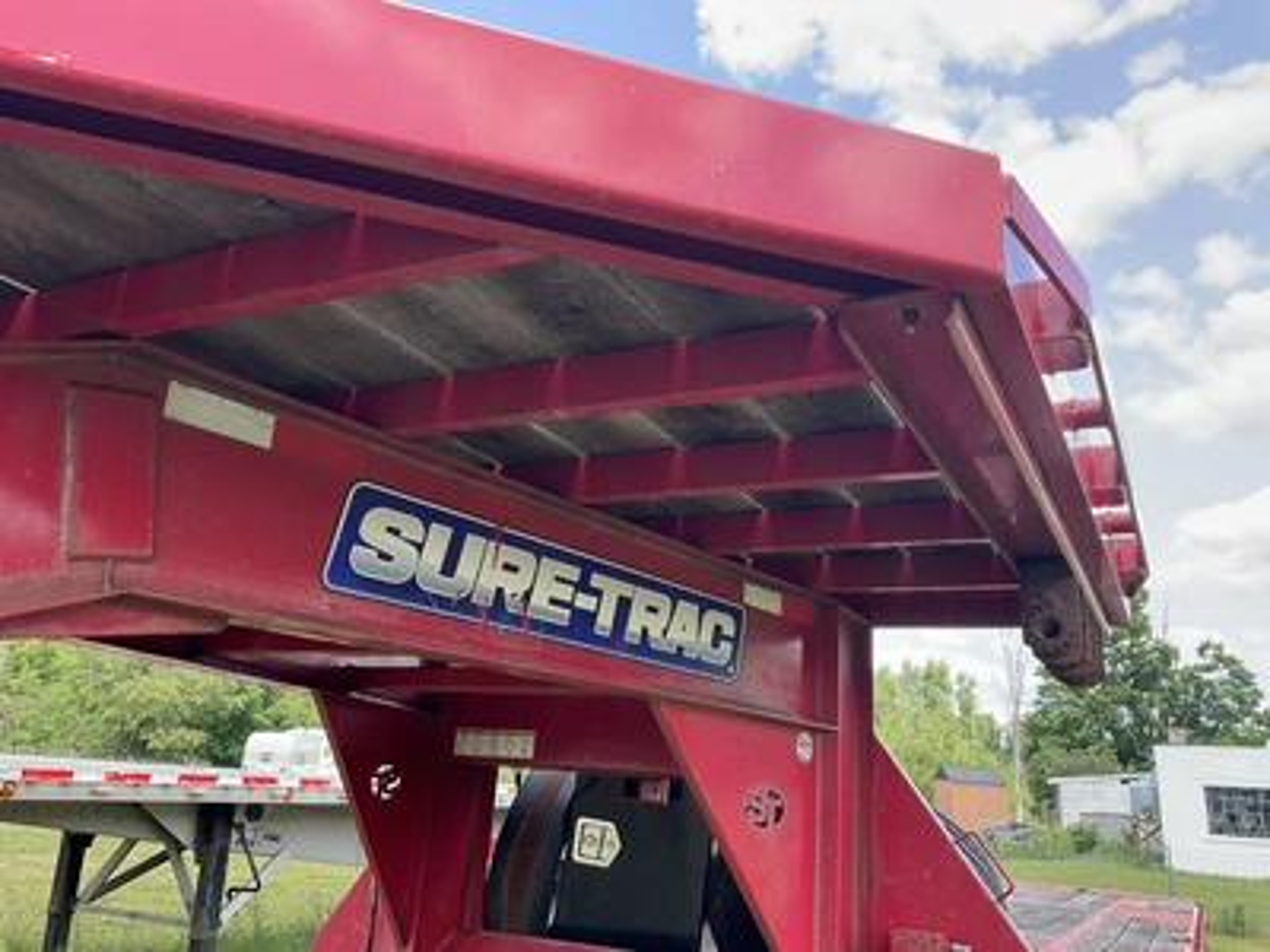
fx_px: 1064
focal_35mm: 29
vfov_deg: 48.2
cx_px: 635
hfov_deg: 61.7
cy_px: 476
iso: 25
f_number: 1.8
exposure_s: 1/312
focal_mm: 3
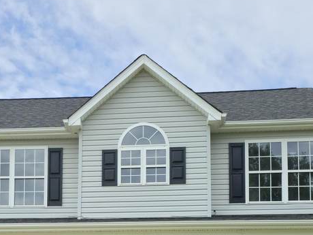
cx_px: 82
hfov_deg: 29.8
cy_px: 262
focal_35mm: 64
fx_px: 579
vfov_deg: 21.7
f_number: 1.7
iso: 12
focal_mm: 6.3
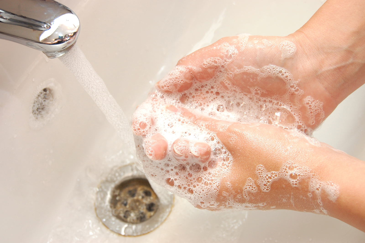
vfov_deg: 25.7
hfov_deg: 37.9
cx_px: 182
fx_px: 532
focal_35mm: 52
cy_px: 122
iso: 200
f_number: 8
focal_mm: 35
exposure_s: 1/125
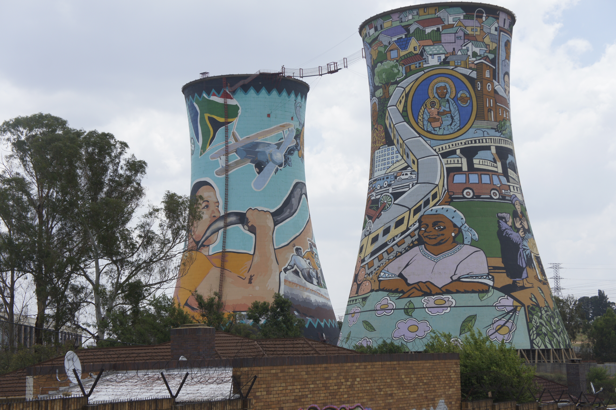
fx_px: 1129
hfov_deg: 30.5
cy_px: 205
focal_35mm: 66
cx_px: 308
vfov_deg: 20.6
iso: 200
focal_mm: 44
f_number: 5.6
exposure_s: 1/800
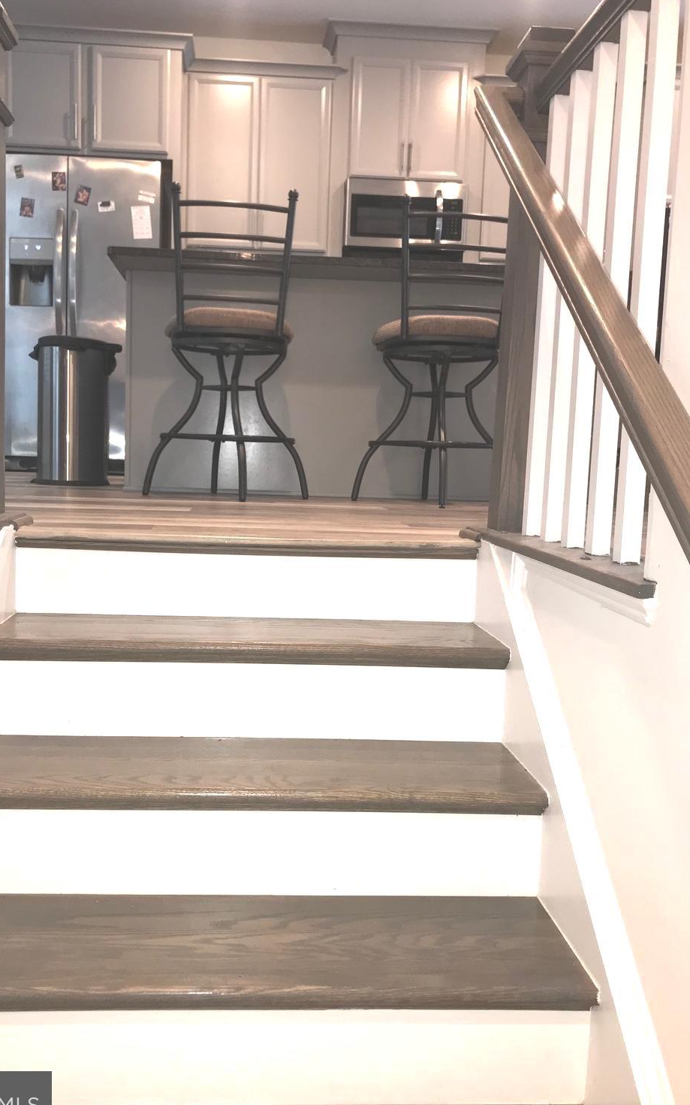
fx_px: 933
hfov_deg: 40.5
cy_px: 556
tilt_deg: -7.3
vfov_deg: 61.2
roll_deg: -2.1
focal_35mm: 31
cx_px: 297
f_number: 1.8
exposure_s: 1/30
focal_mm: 3.99
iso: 40
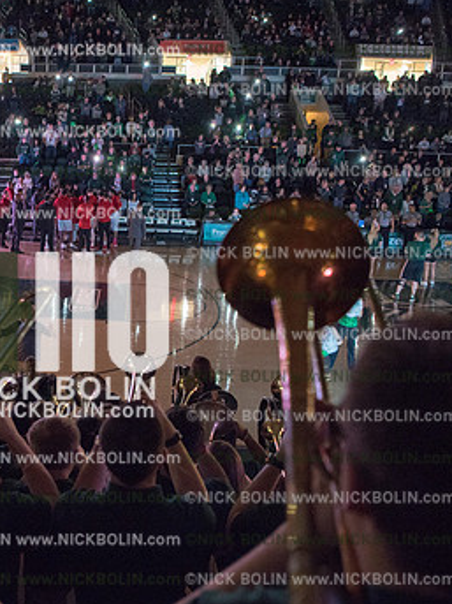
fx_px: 679
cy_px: 335
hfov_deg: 34.7
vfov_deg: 47.8
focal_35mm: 39
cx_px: 44
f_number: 2.8
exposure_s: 1/25
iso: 2500
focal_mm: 24
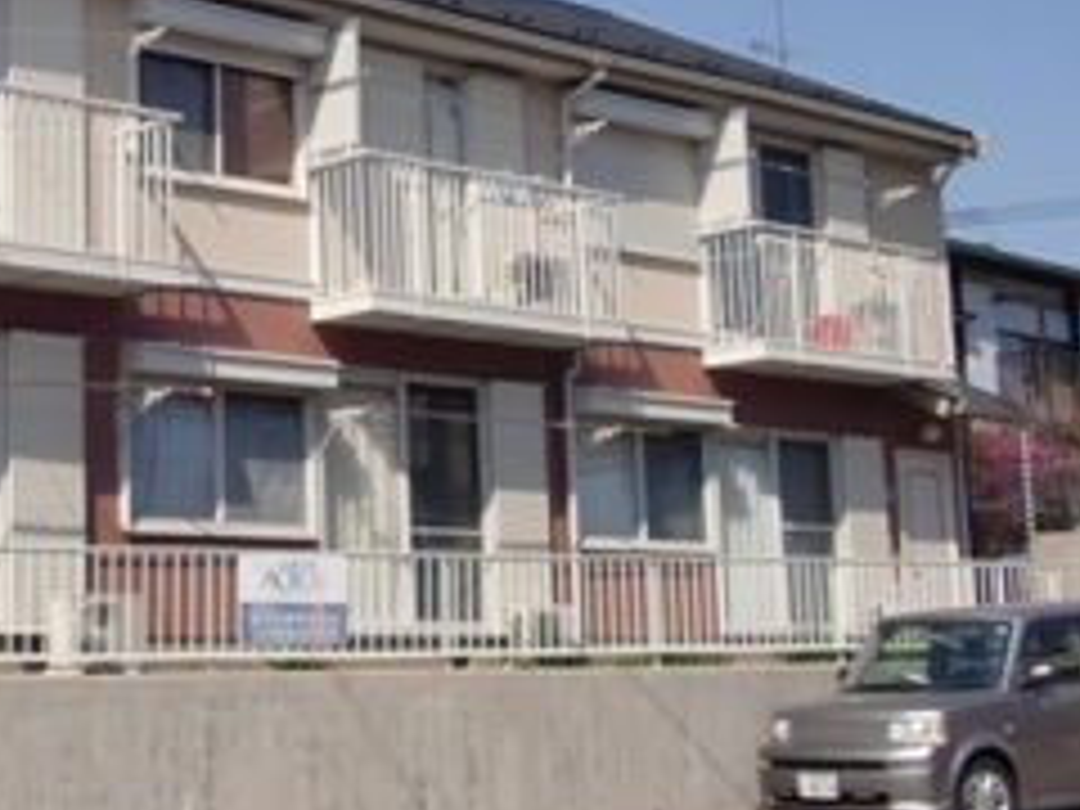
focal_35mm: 80
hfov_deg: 24.0
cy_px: 234
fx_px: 2496
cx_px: 216
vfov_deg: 18.4
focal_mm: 7.91
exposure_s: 1/125
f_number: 10
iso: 64
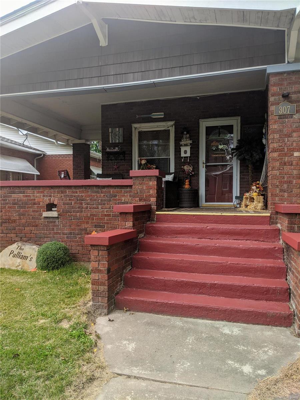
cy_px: 200
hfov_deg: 51.4
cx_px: 150
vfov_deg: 65.3
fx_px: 312
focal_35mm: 27
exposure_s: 1/390
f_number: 1.8
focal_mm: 4.44
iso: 42
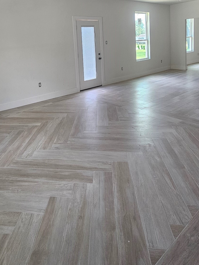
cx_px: 71
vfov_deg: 66.7
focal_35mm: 24
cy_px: 64
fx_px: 184
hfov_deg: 55.9
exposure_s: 1/60
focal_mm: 2.2
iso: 100
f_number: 2.2
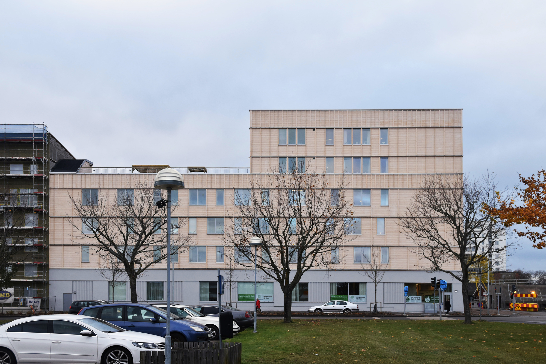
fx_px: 614
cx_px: 273
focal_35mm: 40
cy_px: 182
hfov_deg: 47.9
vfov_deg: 33.0
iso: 400
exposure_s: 1/200
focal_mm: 27
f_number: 7.1
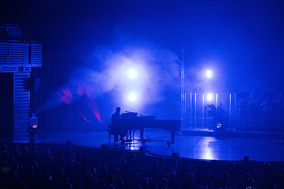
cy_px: 94
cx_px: 142
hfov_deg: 20.4
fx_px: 789
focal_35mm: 100
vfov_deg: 13.7
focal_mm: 100
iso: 16000
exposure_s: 1/320
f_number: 10
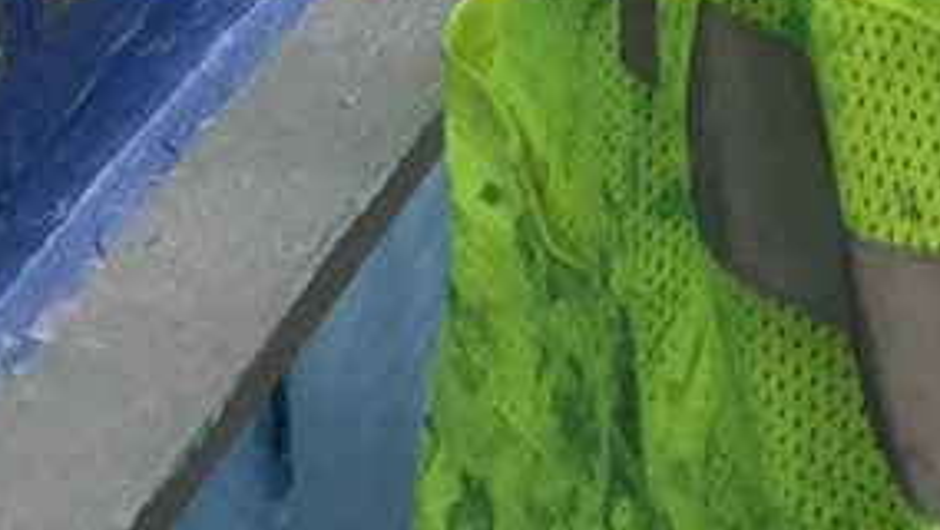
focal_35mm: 228
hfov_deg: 9.4
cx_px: -89
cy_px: -1958
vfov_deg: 4.6
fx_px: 5685
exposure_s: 1/145
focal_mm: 4.15
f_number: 2.2
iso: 32
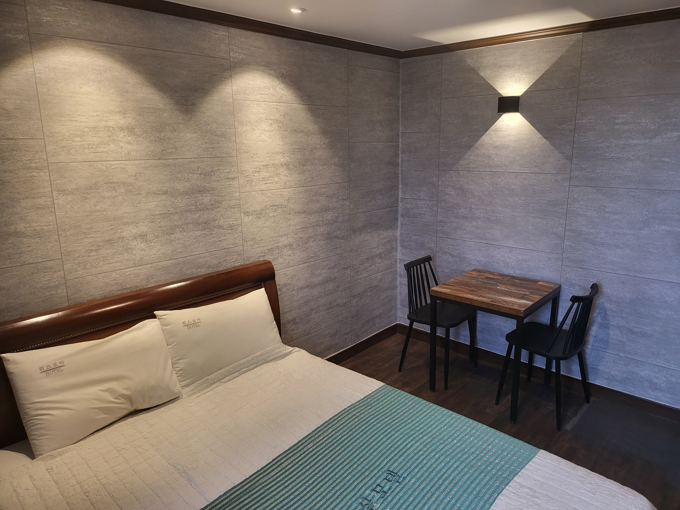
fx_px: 471
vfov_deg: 56.8
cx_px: 340
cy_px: 255
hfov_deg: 71.6
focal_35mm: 24
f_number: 1.8
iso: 250
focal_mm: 5
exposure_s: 1/120
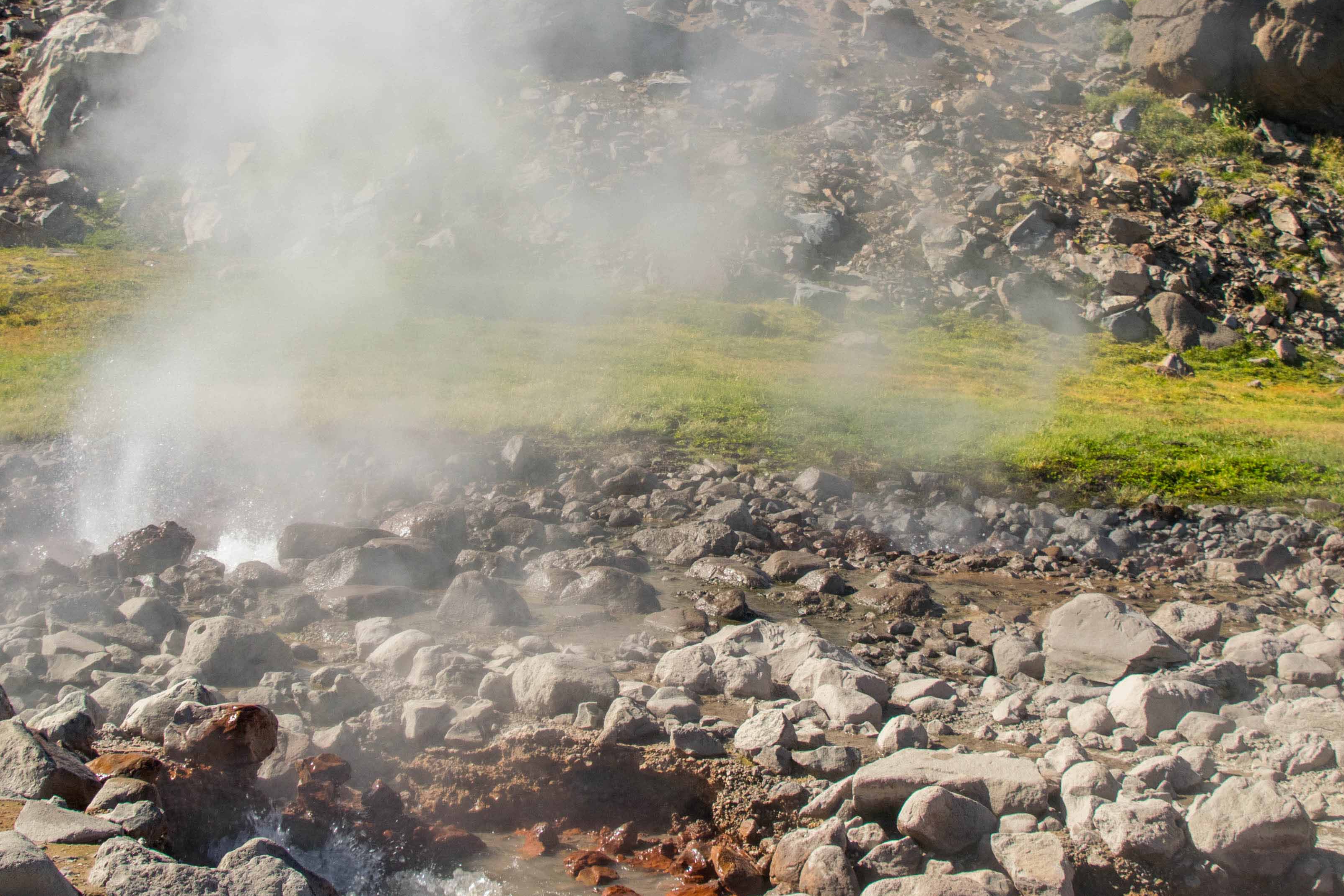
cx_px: 676
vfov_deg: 27.3
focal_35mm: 49
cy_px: 292
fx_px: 1829
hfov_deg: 40.3
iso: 250
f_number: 8
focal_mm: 18
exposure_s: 1/250
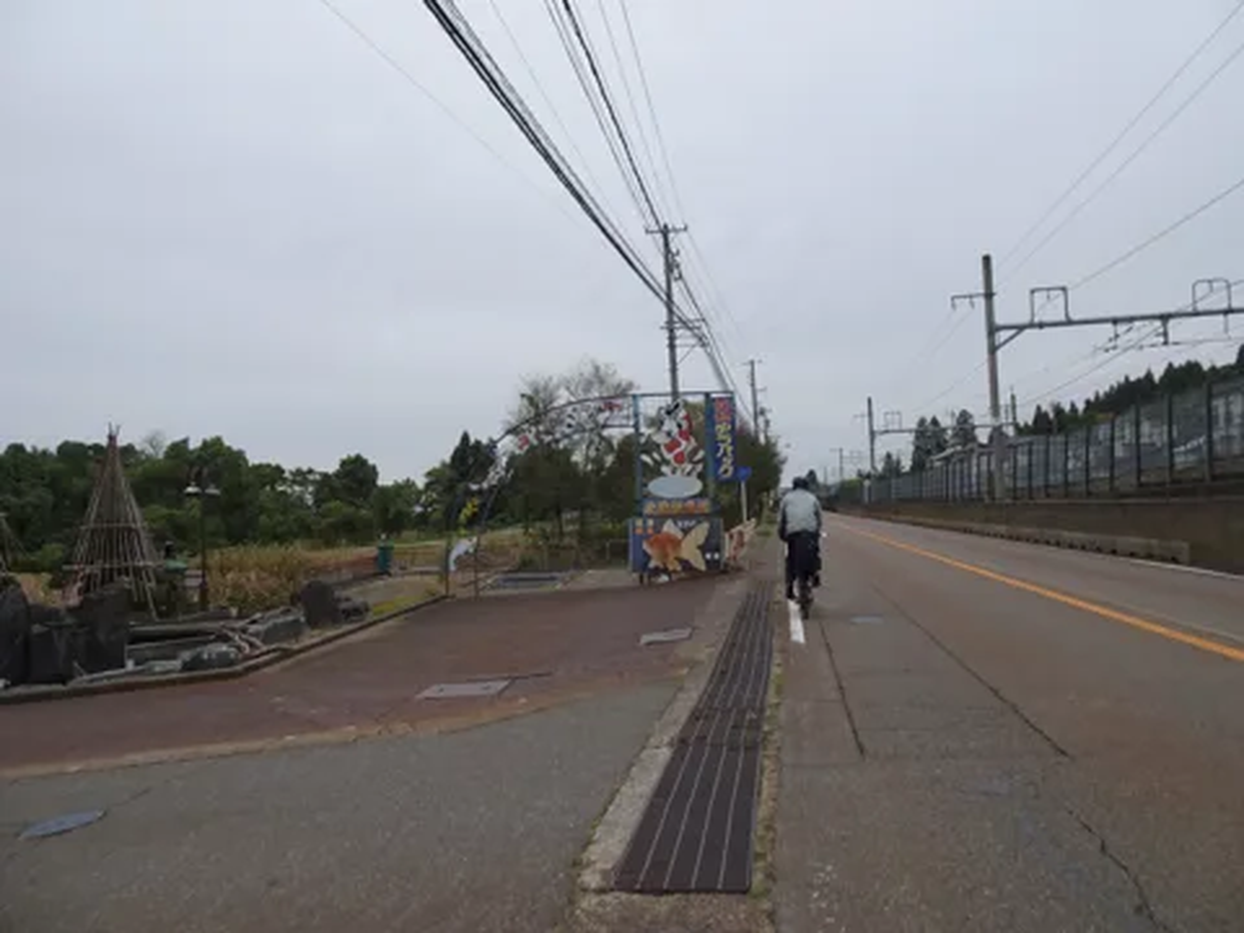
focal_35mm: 24
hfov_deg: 71.6
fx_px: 862
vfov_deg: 56.8
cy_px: 466
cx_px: 622
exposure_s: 1/250
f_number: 3.5
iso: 80
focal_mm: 4.1
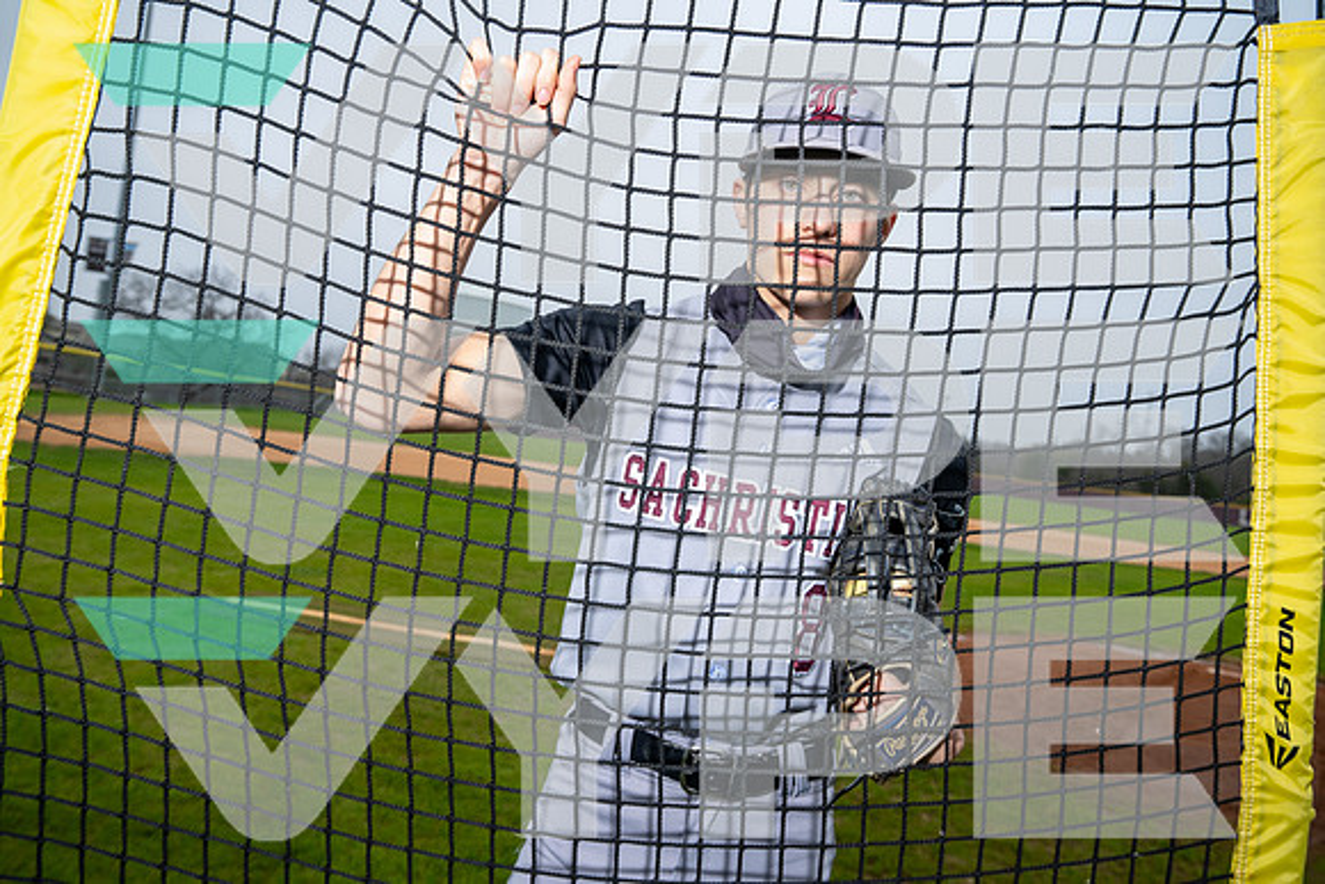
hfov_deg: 63.6
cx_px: 662
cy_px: 442
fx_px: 1068
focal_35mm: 29
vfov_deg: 45.0
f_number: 6.3
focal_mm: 29
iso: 100
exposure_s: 1/125
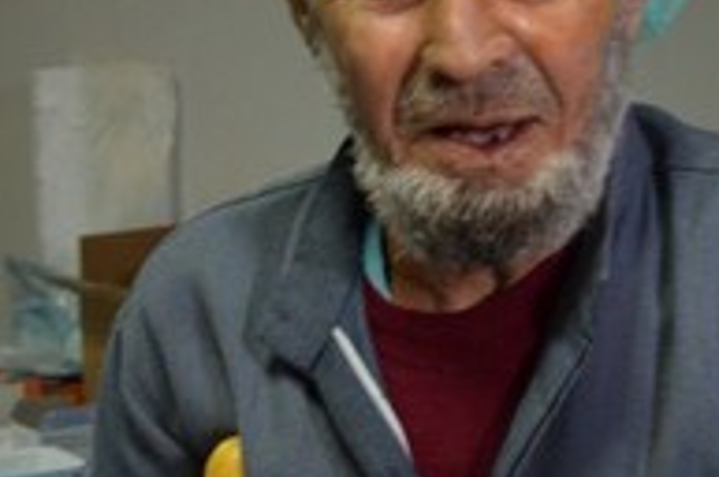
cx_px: 712
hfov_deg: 13.6
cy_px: 205
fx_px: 2971
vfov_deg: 9.2
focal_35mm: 149
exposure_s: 1/30
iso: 800
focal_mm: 30
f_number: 4.2
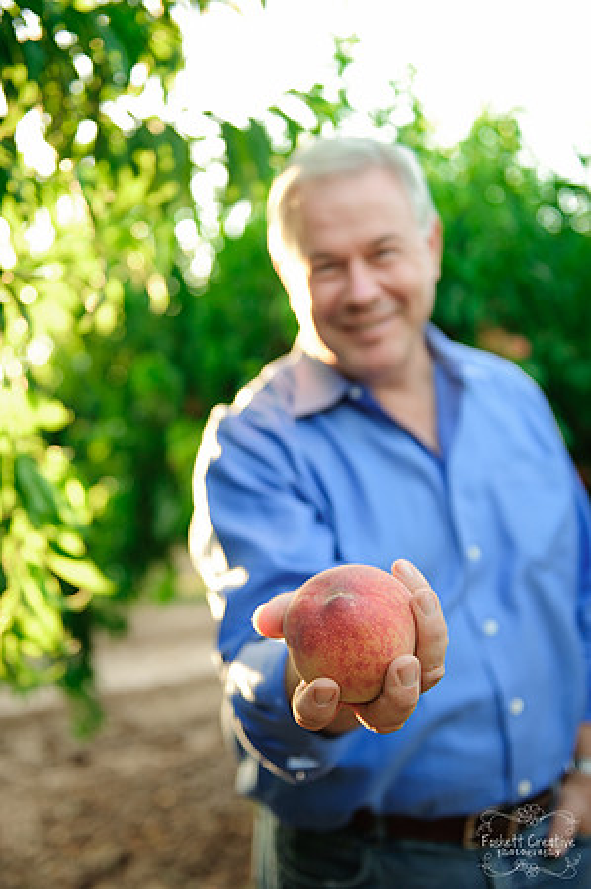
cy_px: 444
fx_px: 987
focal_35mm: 40
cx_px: 296
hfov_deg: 33.3
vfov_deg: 48.5
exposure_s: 1/125
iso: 200
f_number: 2.8
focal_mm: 40
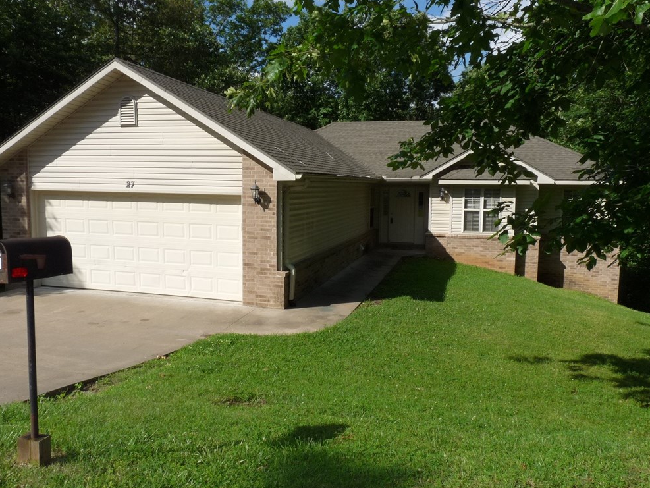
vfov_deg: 49.8
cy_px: 249
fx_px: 526
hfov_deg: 63.4
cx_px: 323
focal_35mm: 28
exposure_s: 1/500
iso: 125
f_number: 5.6
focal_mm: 4.8
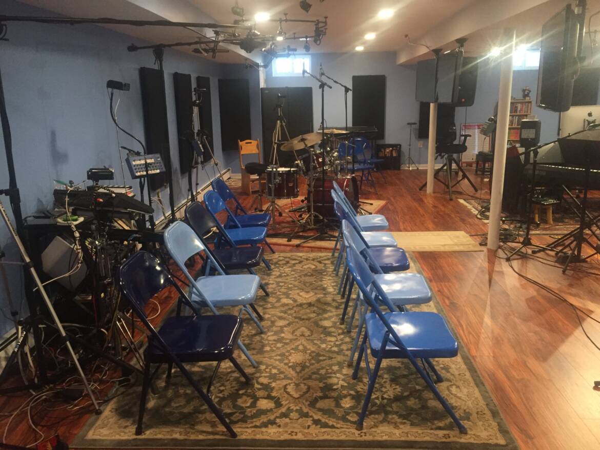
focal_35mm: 29
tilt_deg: -14.8
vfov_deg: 48.2
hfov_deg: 61.6
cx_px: 300
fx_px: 503
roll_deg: +1.0
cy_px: 225
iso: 160
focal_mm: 4.15
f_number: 2.2
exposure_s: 1/30
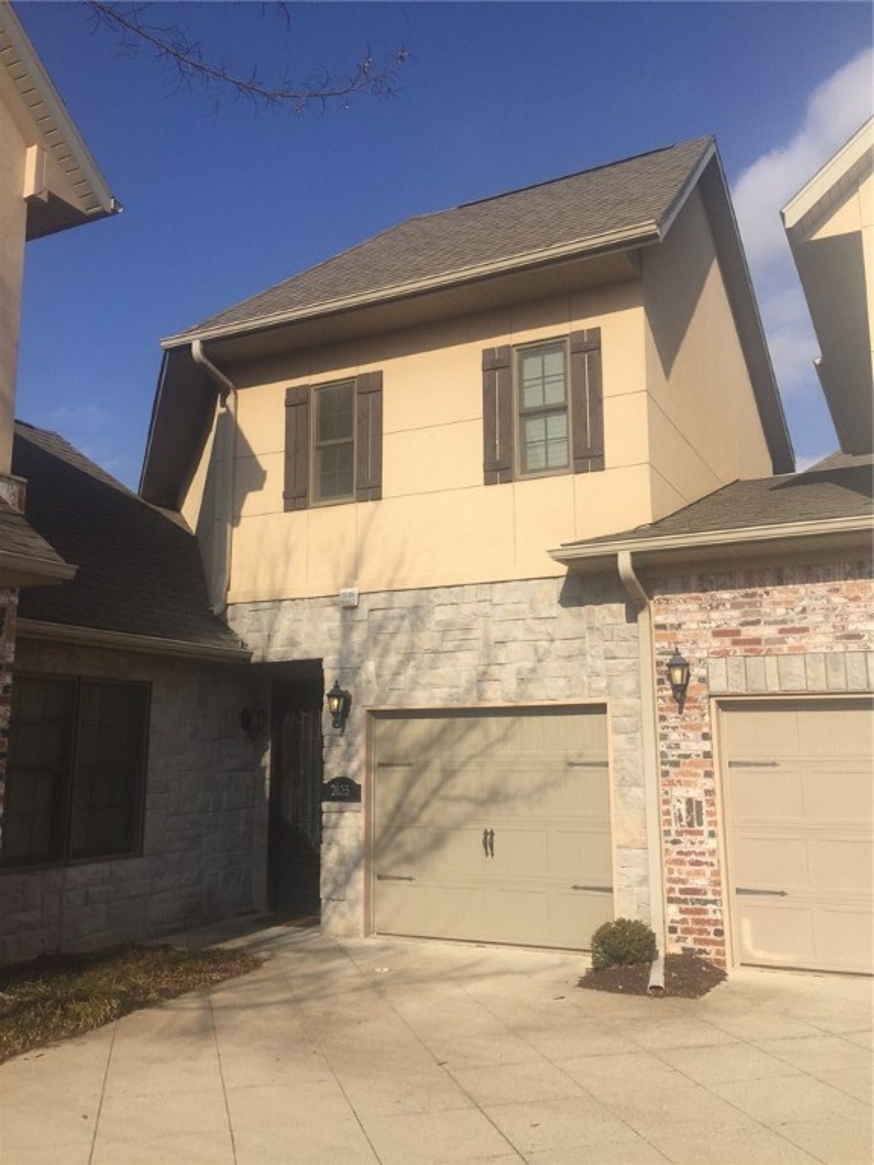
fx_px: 976
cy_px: 582
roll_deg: +0.7
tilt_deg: +11.1
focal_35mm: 29
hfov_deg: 48.2
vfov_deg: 61.7
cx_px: 437
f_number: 2.2
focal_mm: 4.15
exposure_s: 1/2825
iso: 32
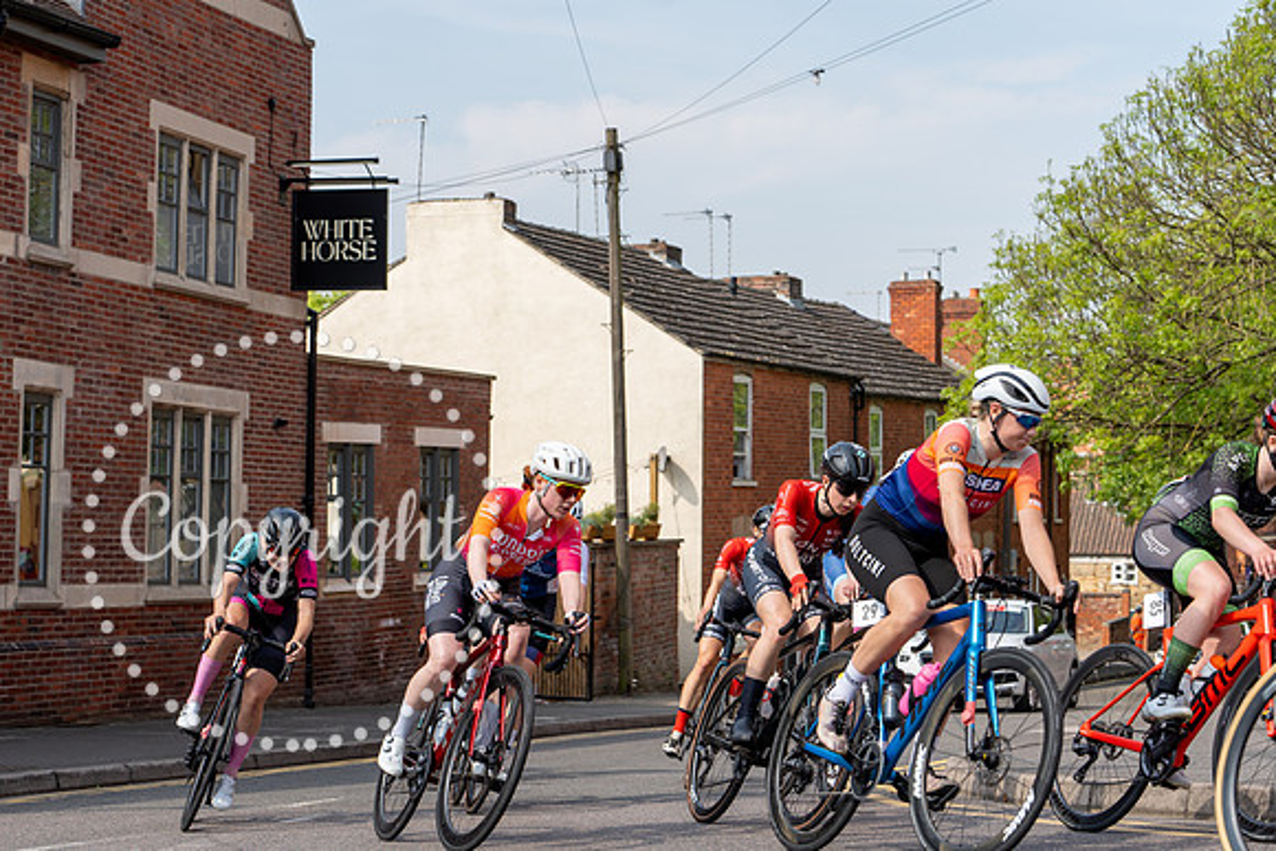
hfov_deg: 27.3
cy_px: 426
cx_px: 638
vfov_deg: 18.4
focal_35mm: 74
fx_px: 2623
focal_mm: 74
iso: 200
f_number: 5.6
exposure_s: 1/640
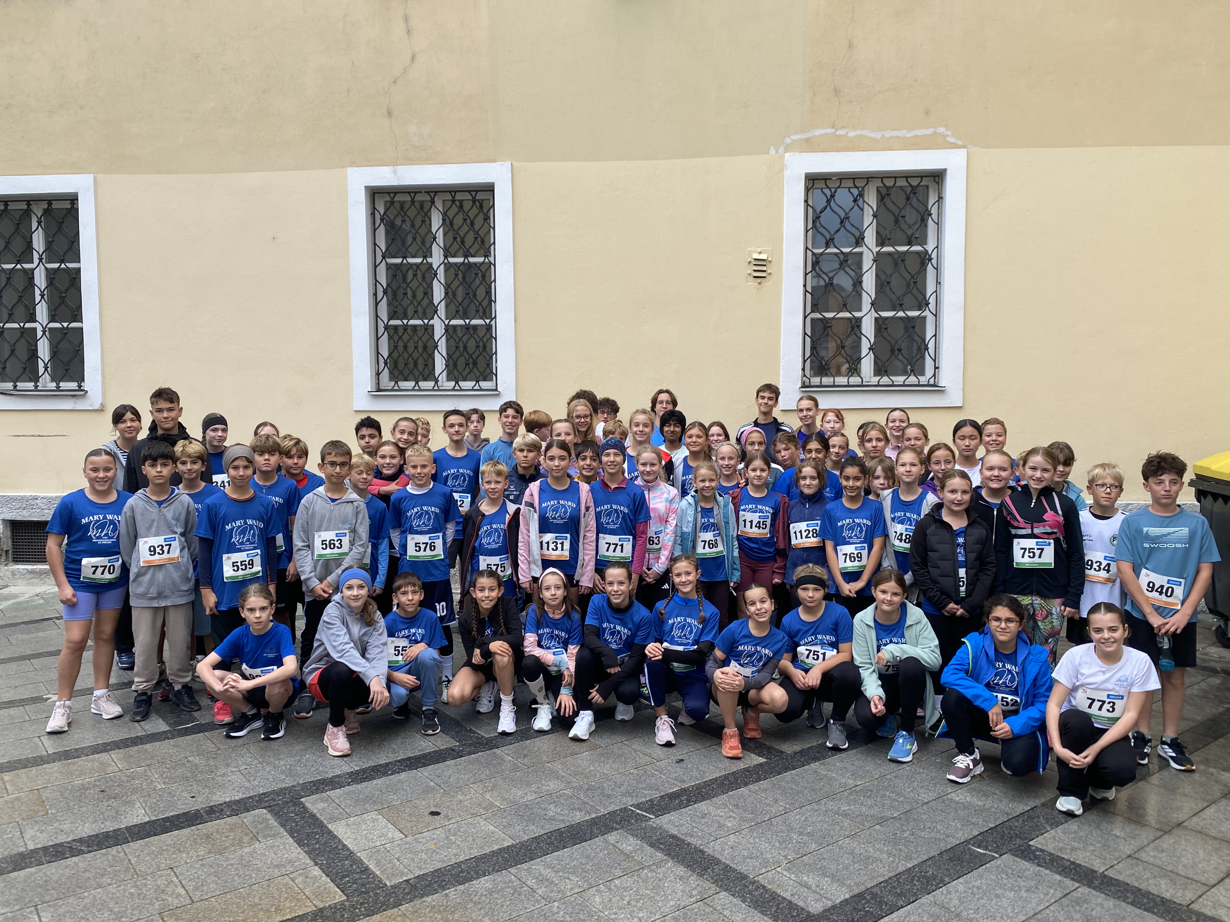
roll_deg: +0.1
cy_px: 457
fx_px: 959
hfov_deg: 65.3
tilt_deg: -4.8
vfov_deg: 51.4
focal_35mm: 27
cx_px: 594
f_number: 1.8
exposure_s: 1/121
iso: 32
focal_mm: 4.25
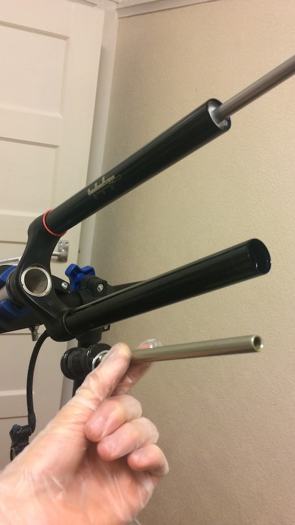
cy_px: 255
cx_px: 157
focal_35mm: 33
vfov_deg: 59.5
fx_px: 459
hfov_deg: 35.6
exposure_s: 1/33
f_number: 2.2
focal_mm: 4.15
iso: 200
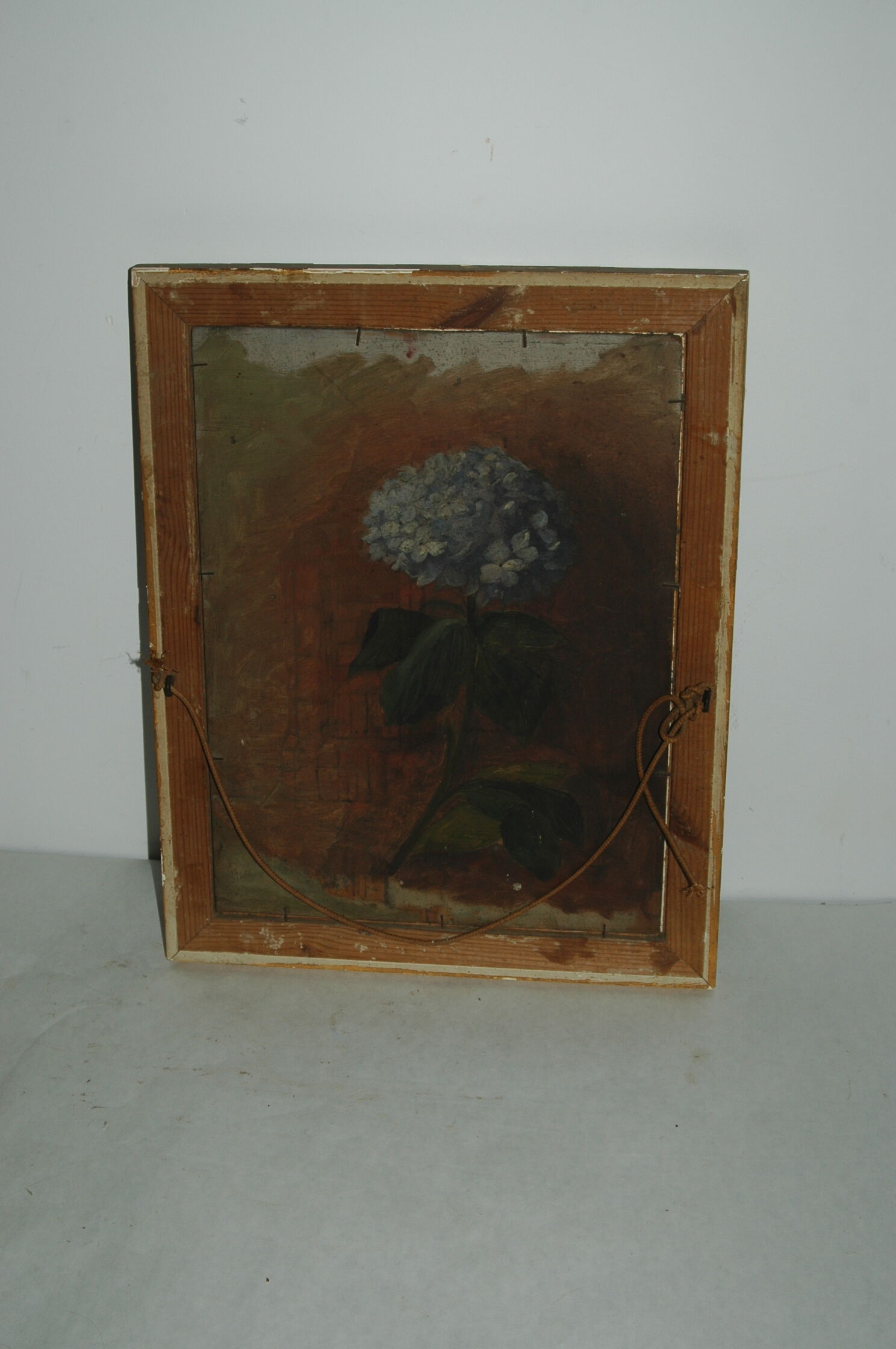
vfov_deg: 38.9
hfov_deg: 26.4
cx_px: 448
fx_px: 1909
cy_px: 674
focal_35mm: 51
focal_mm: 34
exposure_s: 1/125
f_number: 5.6
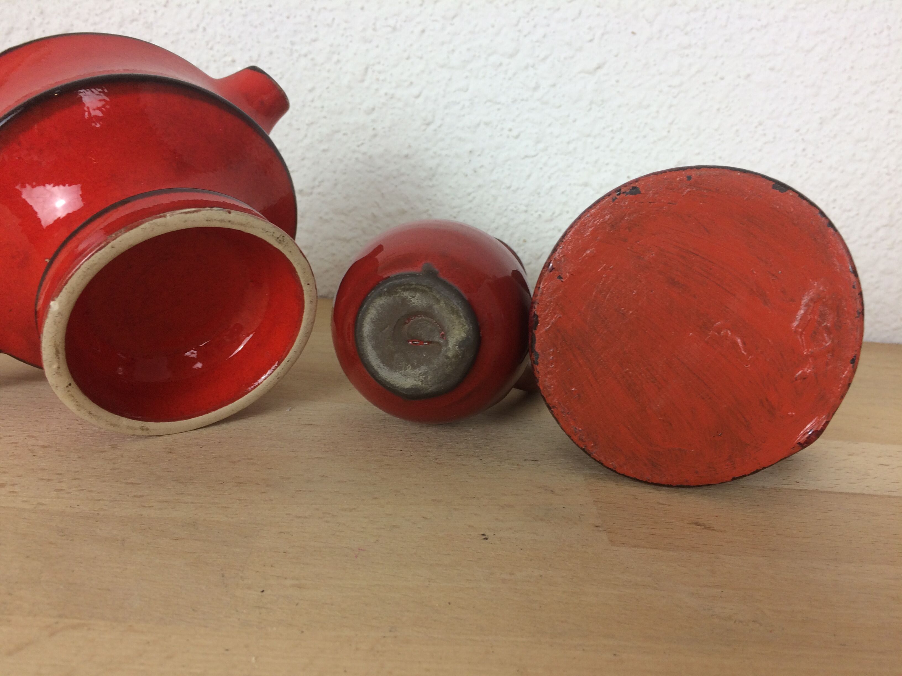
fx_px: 756
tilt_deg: -15.6
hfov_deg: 61.7
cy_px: 338
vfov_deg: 48.2
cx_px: 451
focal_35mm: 29
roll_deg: -5.7
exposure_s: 1/50
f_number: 2.2
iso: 40
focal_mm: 4.15
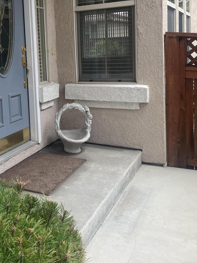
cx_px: 36
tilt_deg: -1.6
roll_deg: +3.5
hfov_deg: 31.9
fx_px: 334
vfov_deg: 42.1
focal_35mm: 44
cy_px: 79
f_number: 1.6
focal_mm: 4.2
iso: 32
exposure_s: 1/622
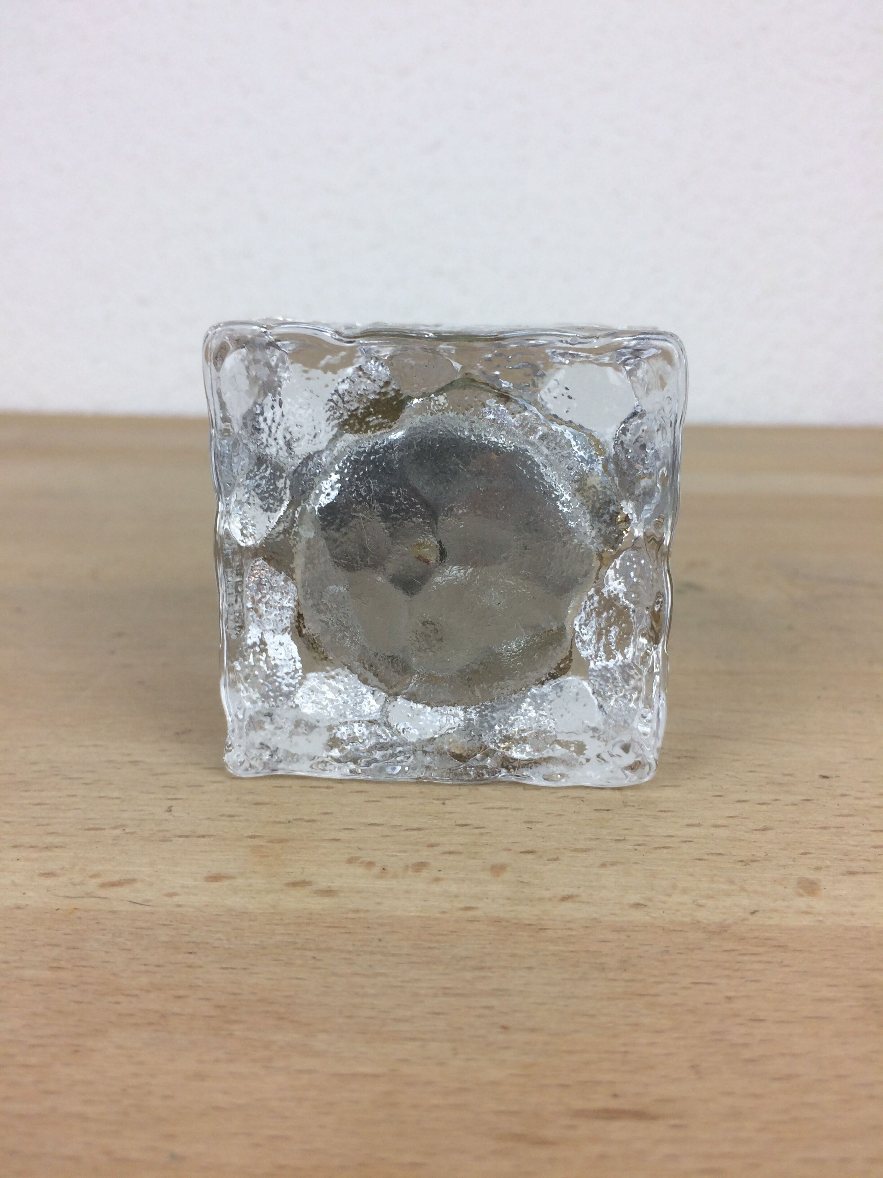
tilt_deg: -17.2
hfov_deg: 48.2
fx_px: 986
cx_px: 442
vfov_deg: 61.7
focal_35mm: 29
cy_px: 589
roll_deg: +0.5
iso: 50
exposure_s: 1/100
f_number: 2.2
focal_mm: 4.15
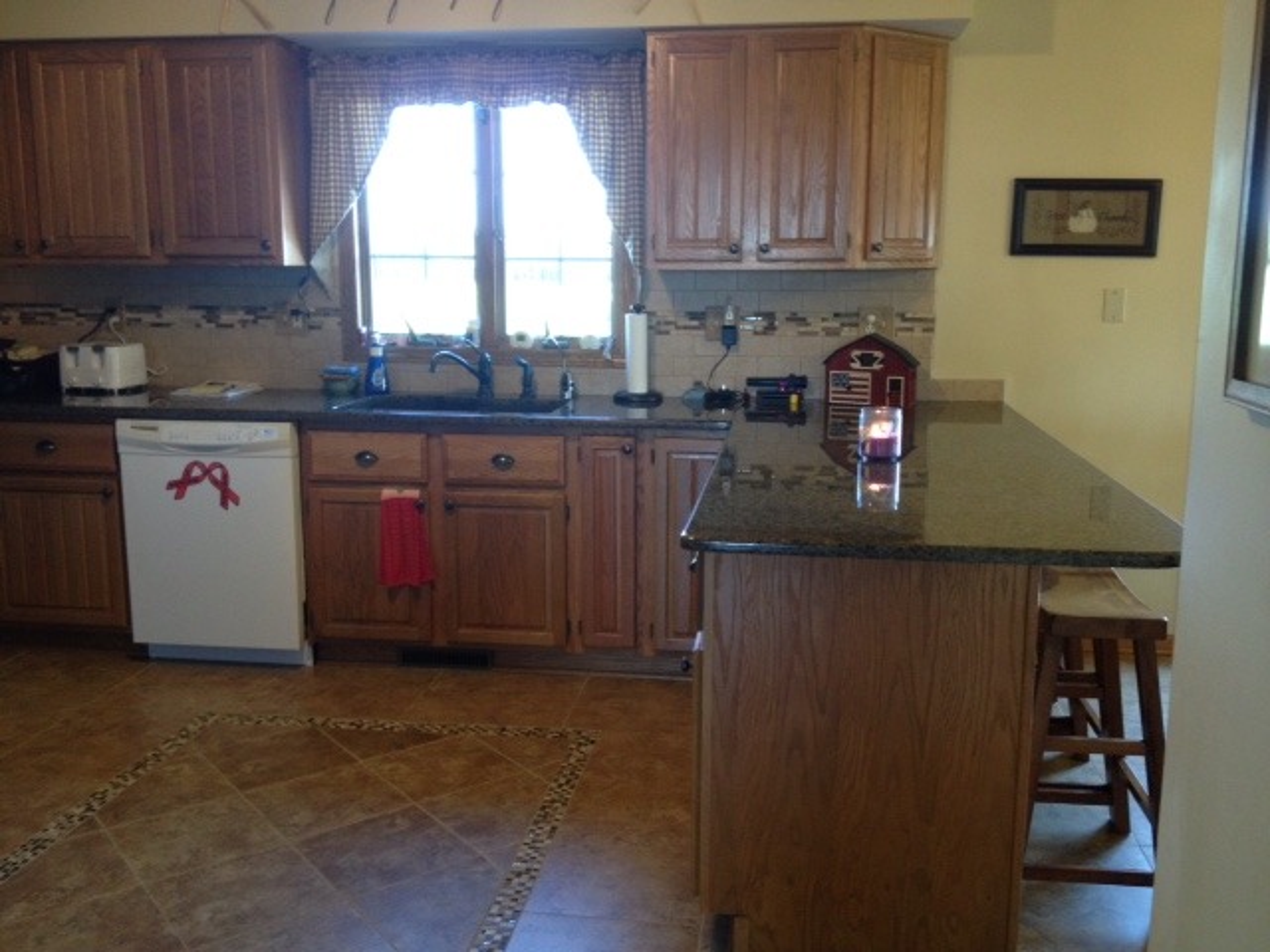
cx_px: 635
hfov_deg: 52.6
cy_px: 476
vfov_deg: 40.7
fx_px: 1284
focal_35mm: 35
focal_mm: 4.28
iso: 125
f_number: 2.4
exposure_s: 1/20
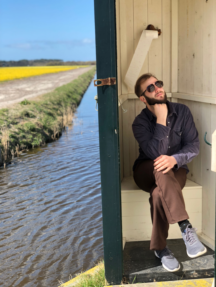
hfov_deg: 28.0
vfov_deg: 36.8
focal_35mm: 52
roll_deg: +1.6
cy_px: 144
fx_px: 433
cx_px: 108
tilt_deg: -10.3
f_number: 2.4
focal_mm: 6
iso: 16
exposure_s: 1/281
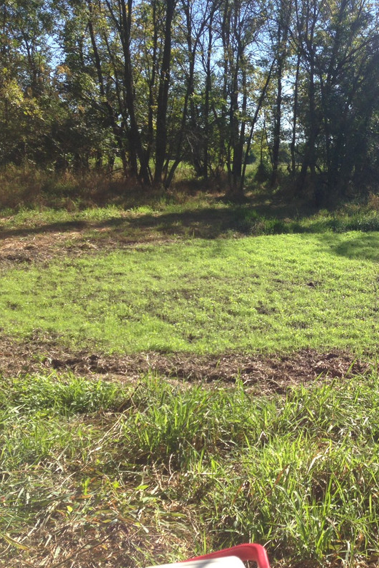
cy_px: 284
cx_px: 342
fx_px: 726
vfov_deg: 42.7
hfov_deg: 28.1
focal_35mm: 46
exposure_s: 1/935
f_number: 2.4
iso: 50
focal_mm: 4.13
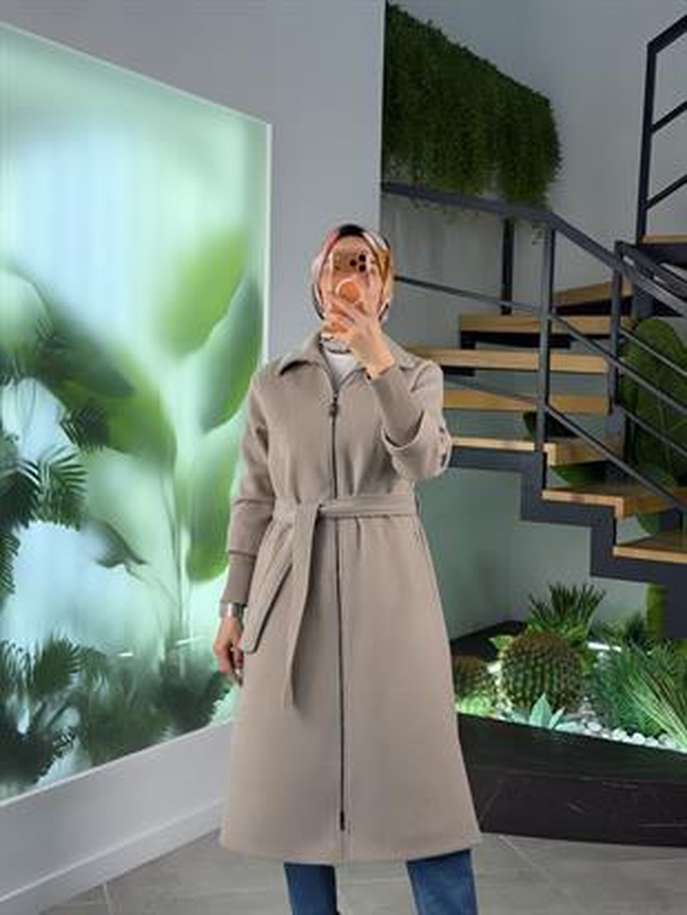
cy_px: 458
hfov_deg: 30.3
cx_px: 344
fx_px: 1270
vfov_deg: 39.6
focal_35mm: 48
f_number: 1.78
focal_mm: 6.76
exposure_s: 1/125
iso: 50
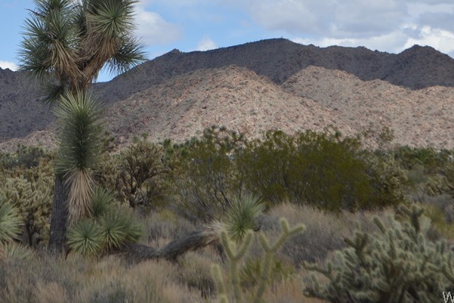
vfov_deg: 9.2
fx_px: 1878
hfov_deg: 13.7
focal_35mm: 149
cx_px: 105
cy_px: 40
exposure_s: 1/2000
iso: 400
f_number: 7.1
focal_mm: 55
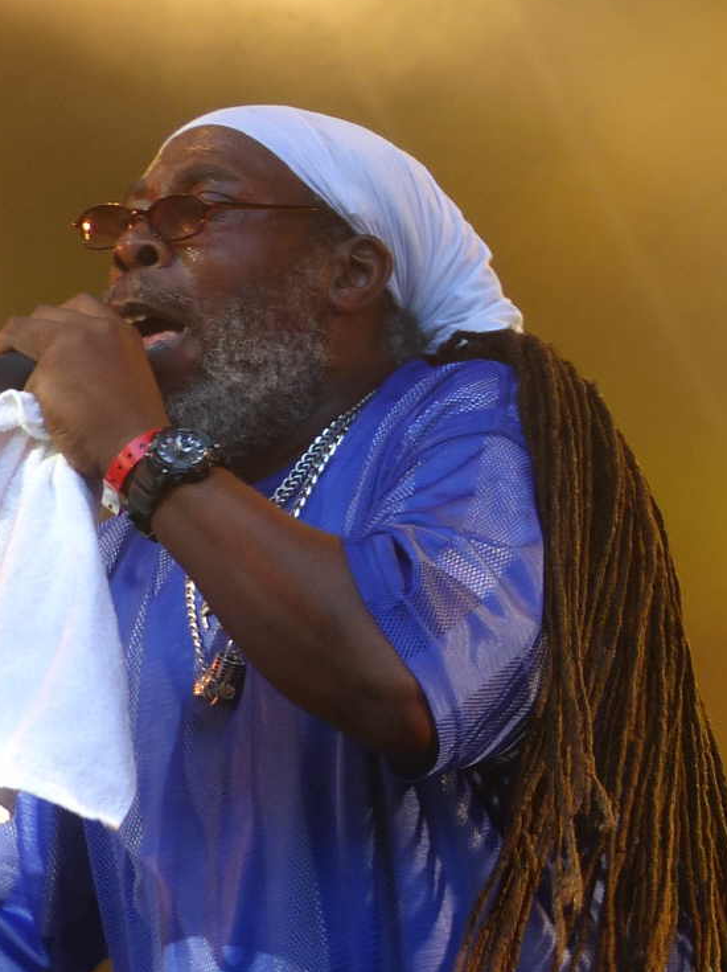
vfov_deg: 14.9
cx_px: 318
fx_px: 3702
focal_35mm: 132
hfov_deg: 11.2
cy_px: 620
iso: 100
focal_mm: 17.4
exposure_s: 1/125
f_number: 3.5
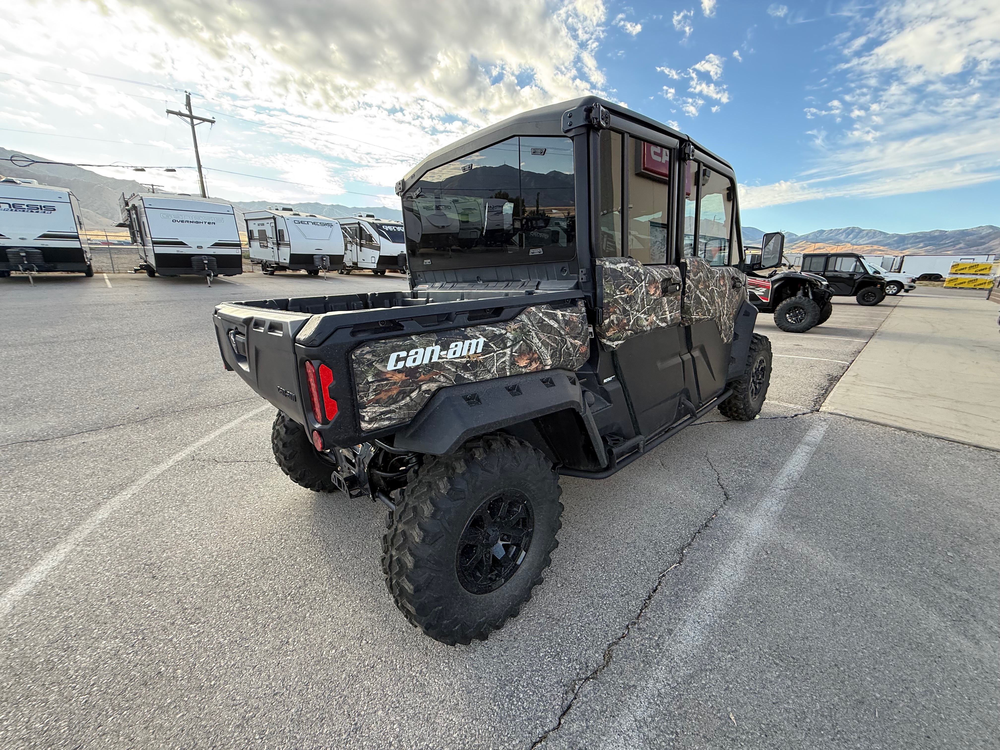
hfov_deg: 102.1
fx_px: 404
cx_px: 500
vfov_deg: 85.7
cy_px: 375
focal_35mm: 14
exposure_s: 1/201
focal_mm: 2.22
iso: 64
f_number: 2.2
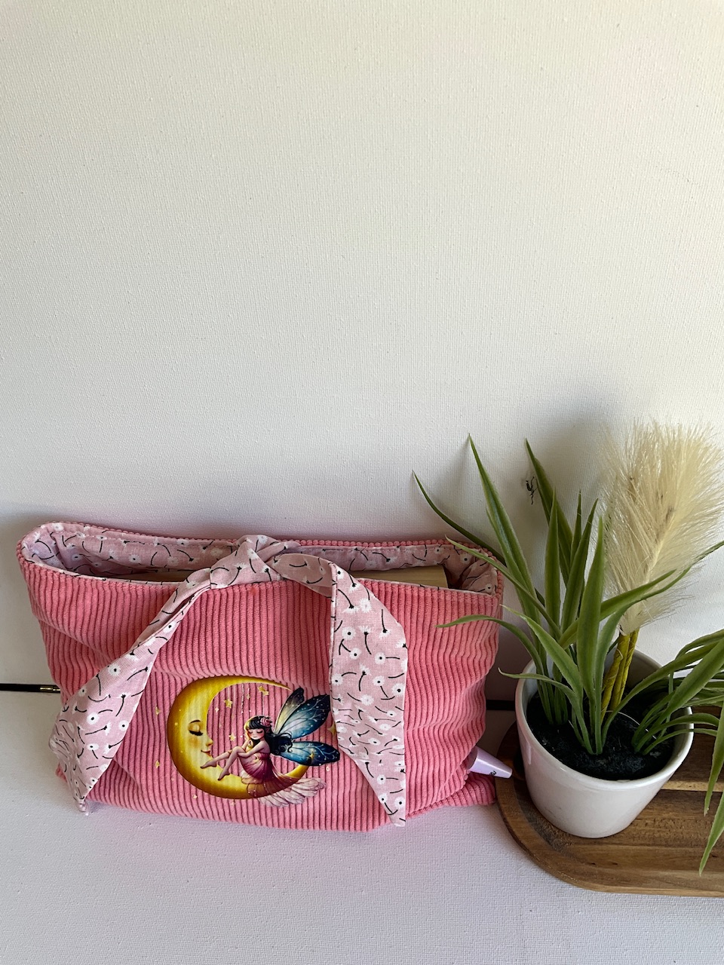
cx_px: 362
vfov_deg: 61.7
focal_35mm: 29
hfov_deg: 48.2
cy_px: 482
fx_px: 809
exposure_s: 1/100
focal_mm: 3
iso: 20
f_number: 1.8
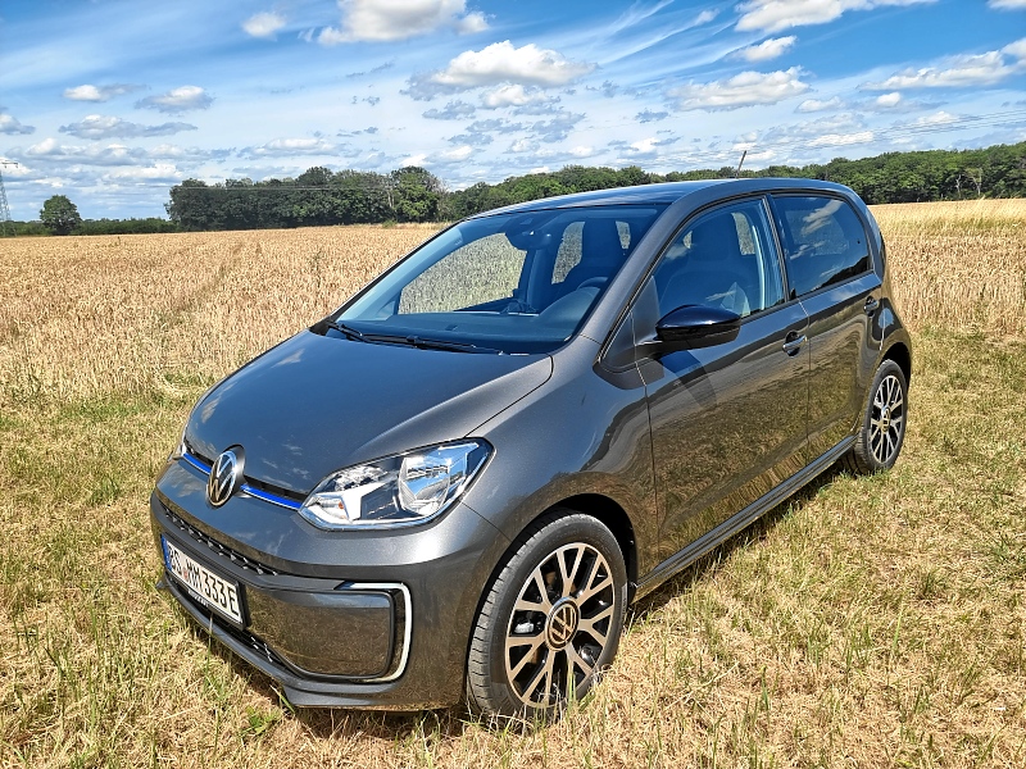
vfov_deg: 56.8
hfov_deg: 71.6
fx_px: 711
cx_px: 513
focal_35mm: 24
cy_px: 384
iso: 50
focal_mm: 6.7
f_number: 1.8
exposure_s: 1/1084
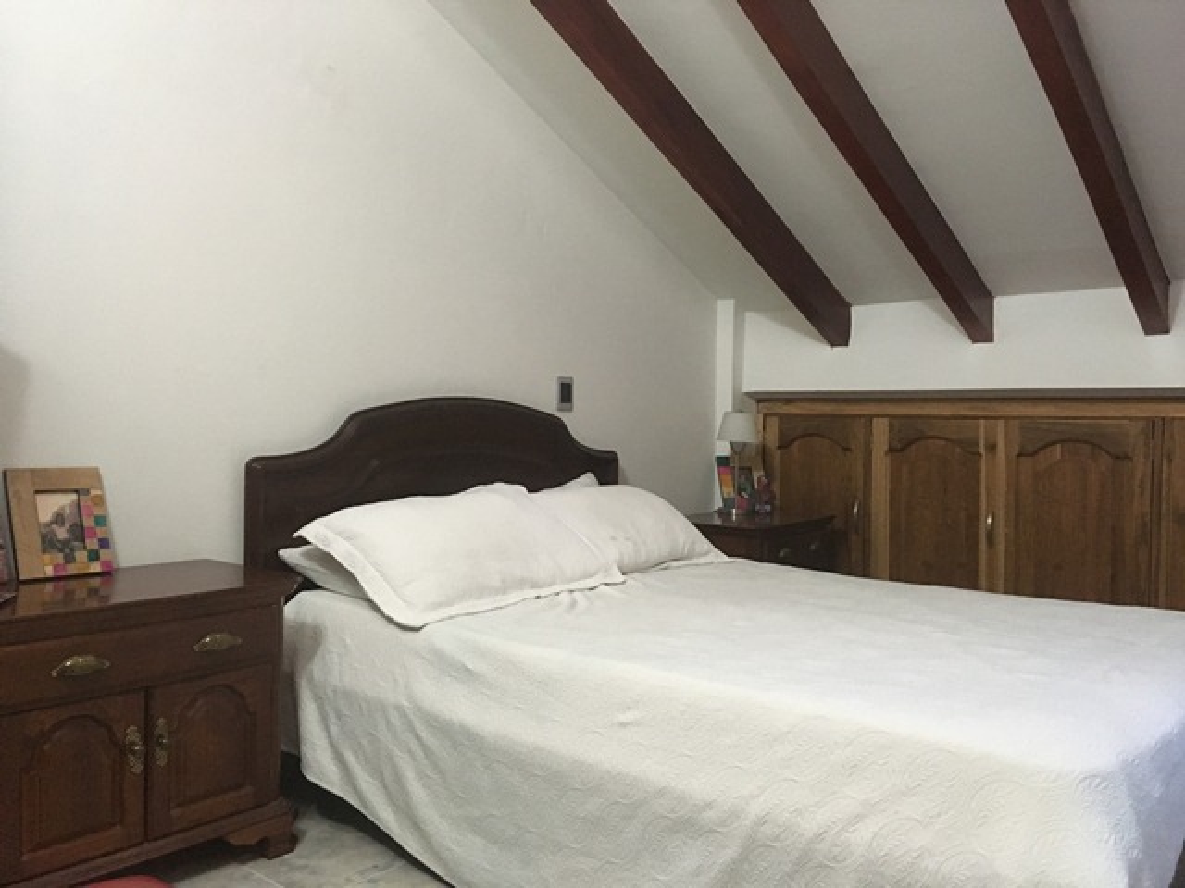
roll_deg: +0.1
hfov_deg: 61.7
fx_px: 993
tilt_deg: -2.6
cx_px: 592
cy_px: 444
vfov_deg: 48.2
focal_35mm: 29
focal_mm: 4.15
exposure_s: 1/15
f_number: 2.2
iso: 250
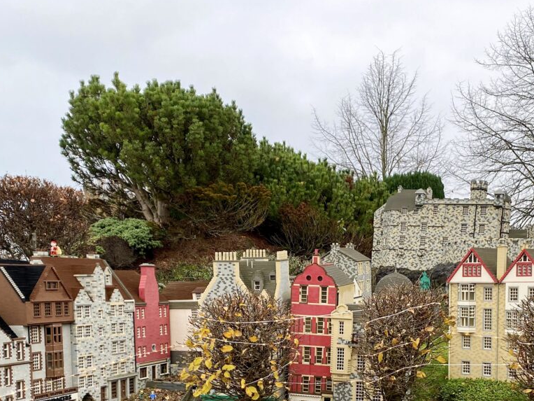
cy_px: 358
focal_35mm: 49
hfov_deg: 38.7
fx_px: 756
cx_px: 327
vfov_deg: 28.6
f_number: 1.8
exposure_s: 1/120
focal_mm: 4.25
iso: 64
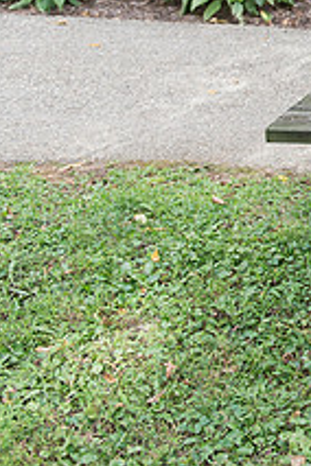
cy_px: -5
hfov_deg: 12.4
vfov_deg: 20.1
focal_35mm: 98
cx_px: 617
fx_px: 1270
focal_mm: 31
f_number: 3.2
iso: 400
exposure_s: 1/500
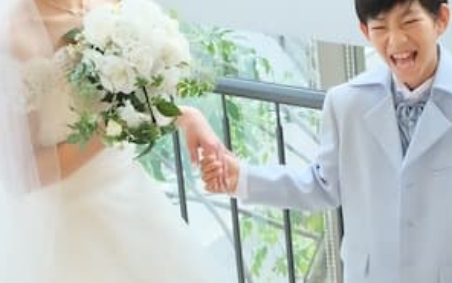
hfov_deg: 12.8
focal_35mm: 162
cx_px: 379
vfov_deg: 8.1
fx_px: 1996
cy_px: 164
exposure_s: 1/100
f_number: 5.6
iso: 1600
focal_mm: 31
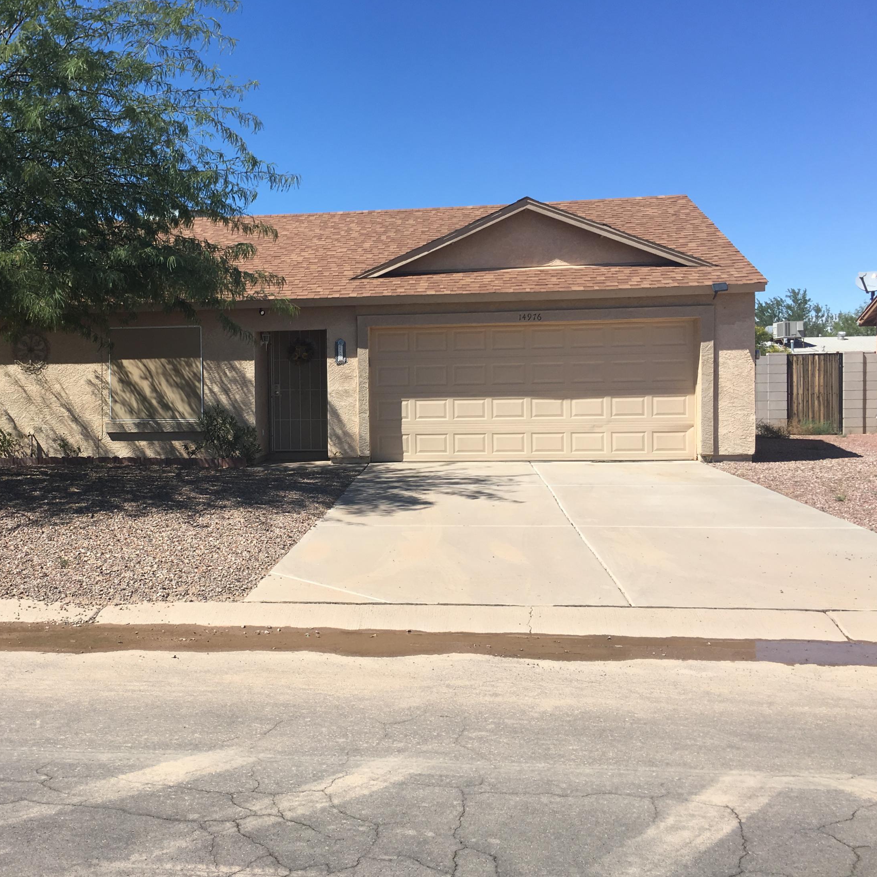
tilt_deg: -1.3
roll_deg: +1.1
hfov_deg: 46.6
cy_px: 439
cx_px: 306
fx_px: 1003
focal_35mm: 35
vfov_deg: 47.2
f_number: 2.2
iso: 25
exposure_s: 1/1748
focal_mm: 4.15
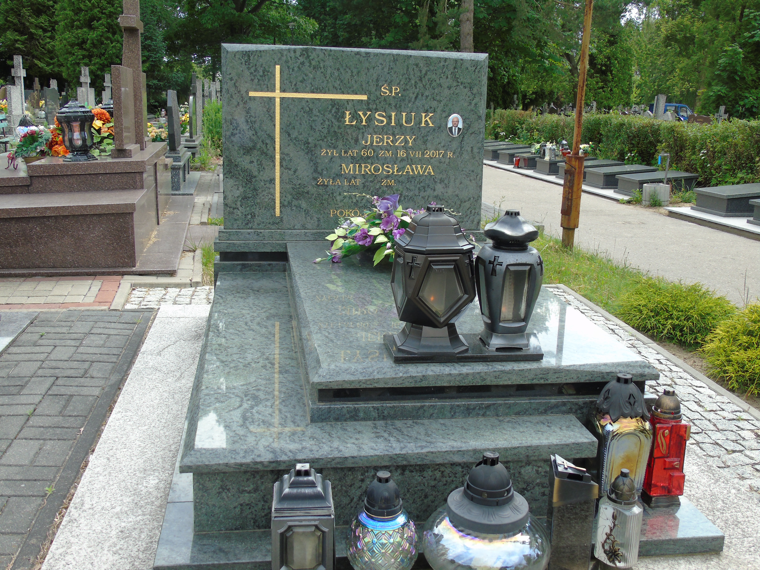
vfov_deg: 41.8
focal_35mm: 34
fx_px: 746
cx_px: 380
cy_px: 285
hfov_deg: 54.0
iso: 80
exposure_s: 1/250
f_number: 3.8
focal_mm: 6.1
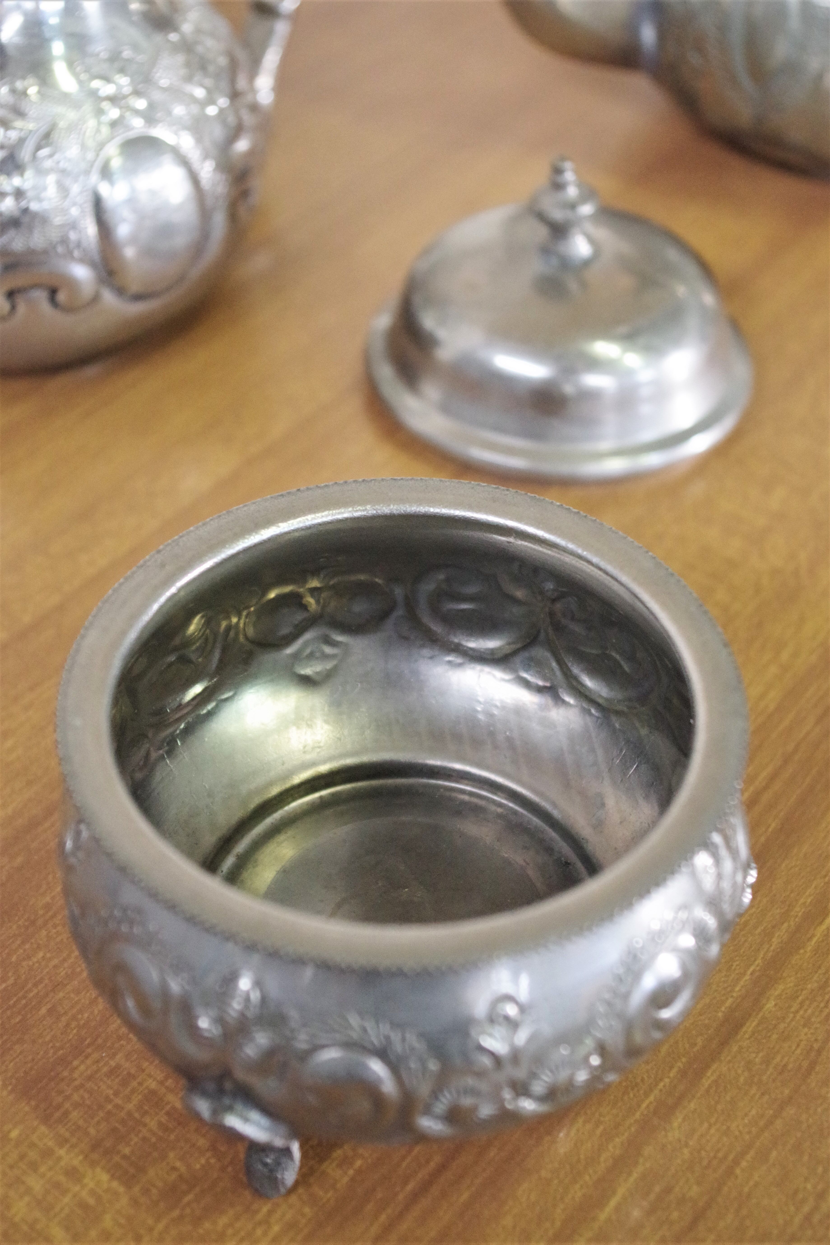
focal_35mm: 52
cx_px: 415
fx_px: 1798
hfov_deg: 26.0
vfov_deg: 38.2
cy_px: 622
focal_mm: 35
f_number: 4.5
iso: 3200
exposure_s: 1/80
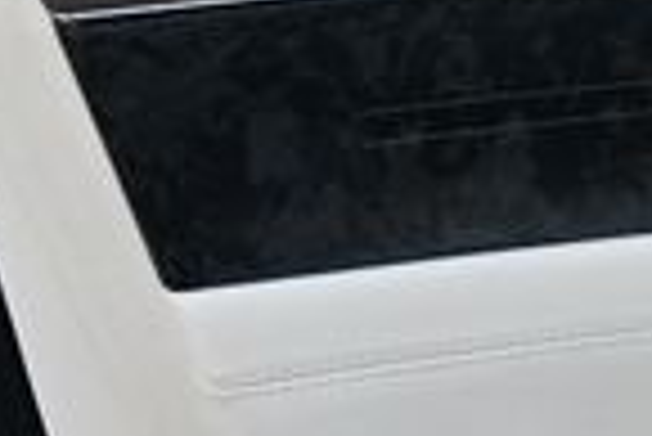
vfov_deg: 8.6
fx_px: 2883
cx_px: 1335
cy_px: 535
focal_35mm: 159
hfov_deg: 11.5
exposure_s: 1/250
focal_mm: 18
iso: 320
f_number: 5.6
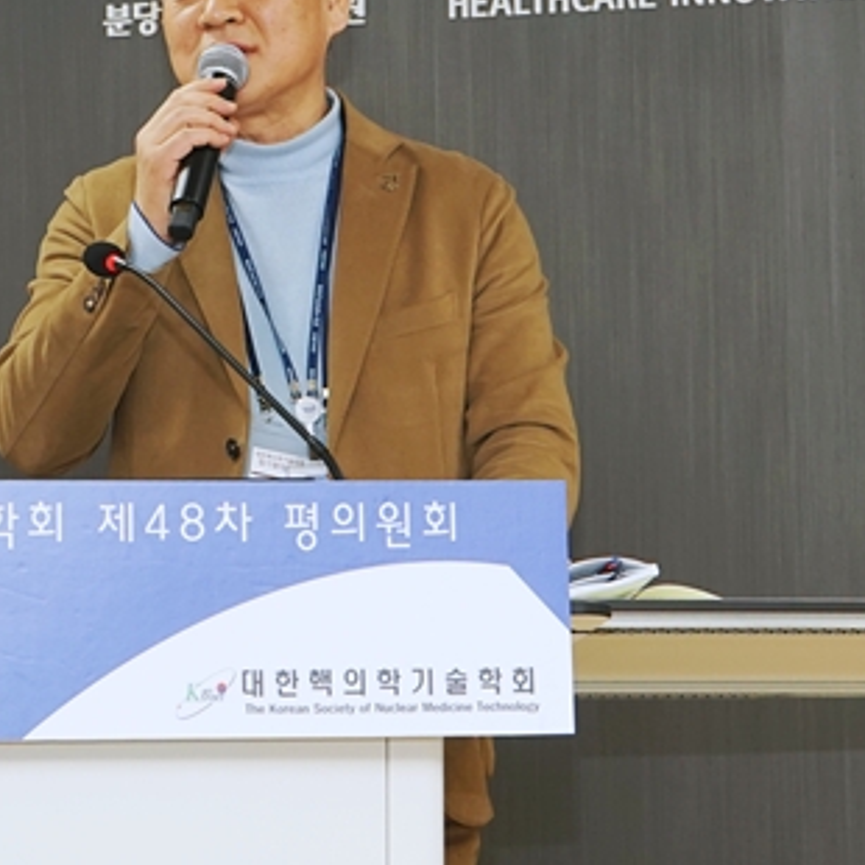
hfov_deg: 13.5
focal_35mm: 129
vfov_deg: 13.5
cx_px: 427
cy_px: 227
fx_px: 3647
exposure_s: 1/80
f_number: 6.3
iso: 400
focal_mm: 47
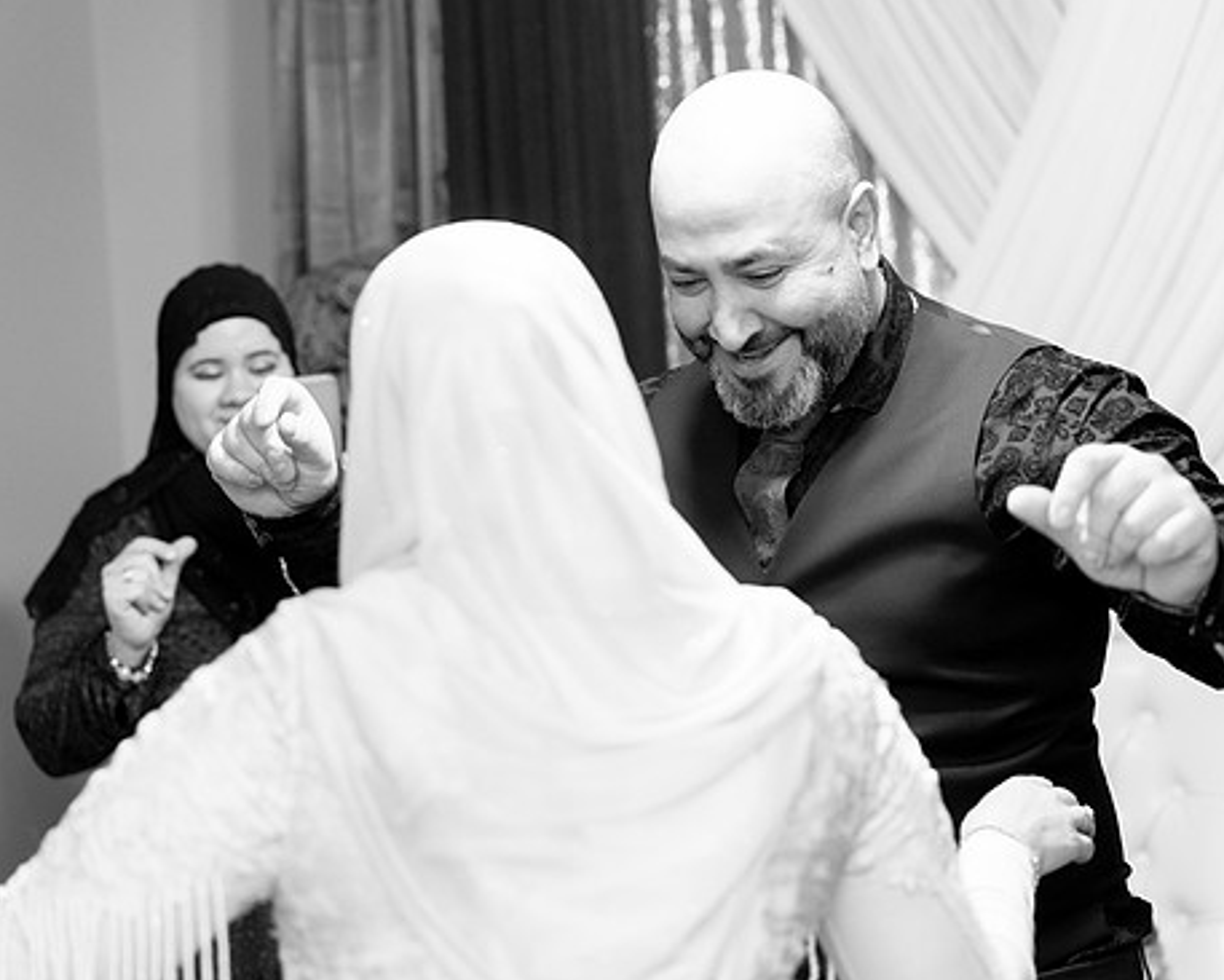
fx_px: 2936
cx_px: 771
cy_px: 497
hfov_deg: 23.5
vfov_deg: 19.0
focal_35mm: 81
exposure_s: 1/160
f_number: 2.8
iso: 2500
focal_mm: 68
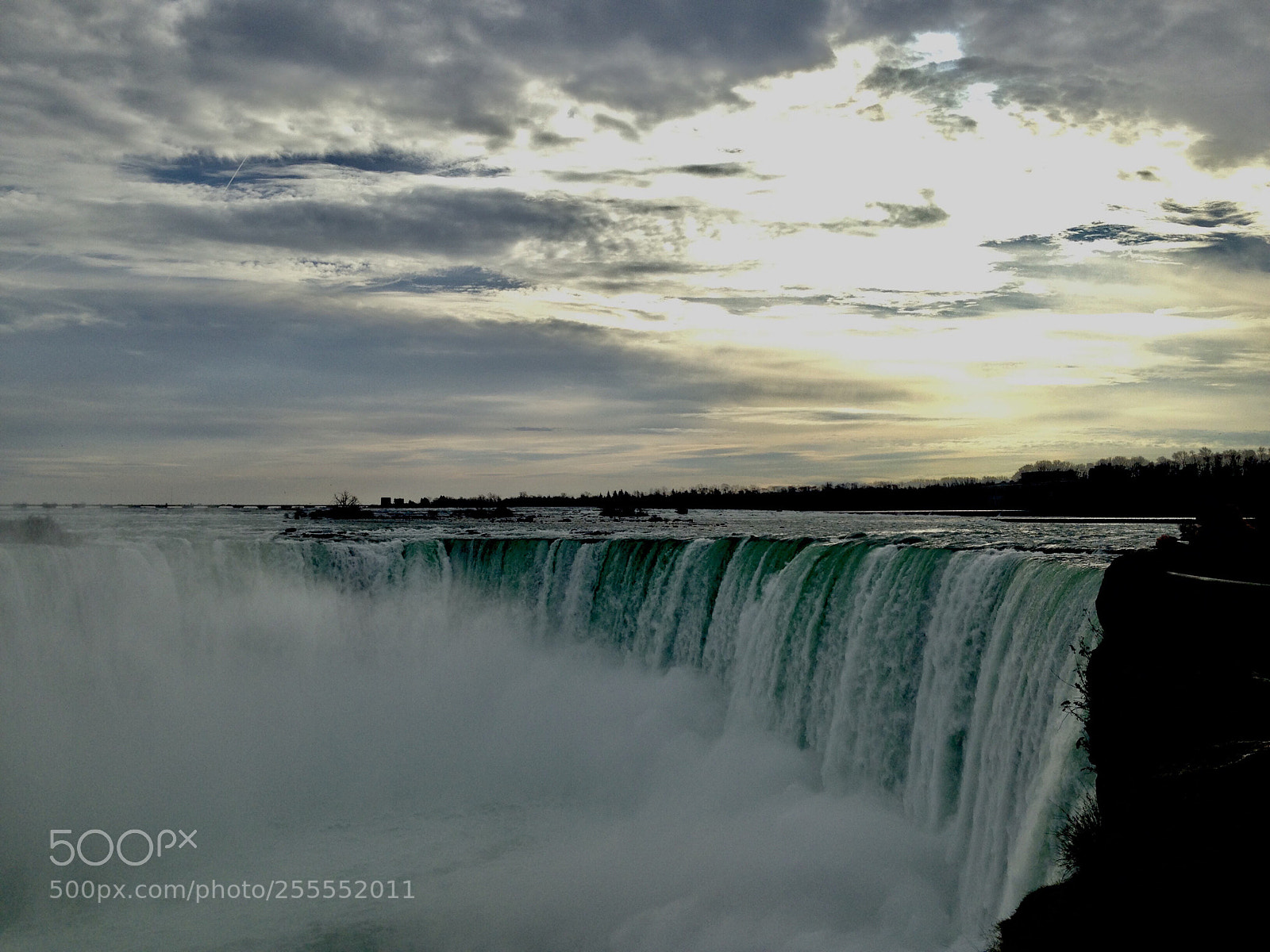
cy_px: 476
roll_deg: -0.3
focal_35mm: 33
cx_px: 635
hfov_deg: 55.4
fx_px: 1211
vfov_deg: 42.9
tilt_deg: -0.1
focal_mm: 4.12
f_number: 2.4
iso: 50
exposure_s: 1/3012
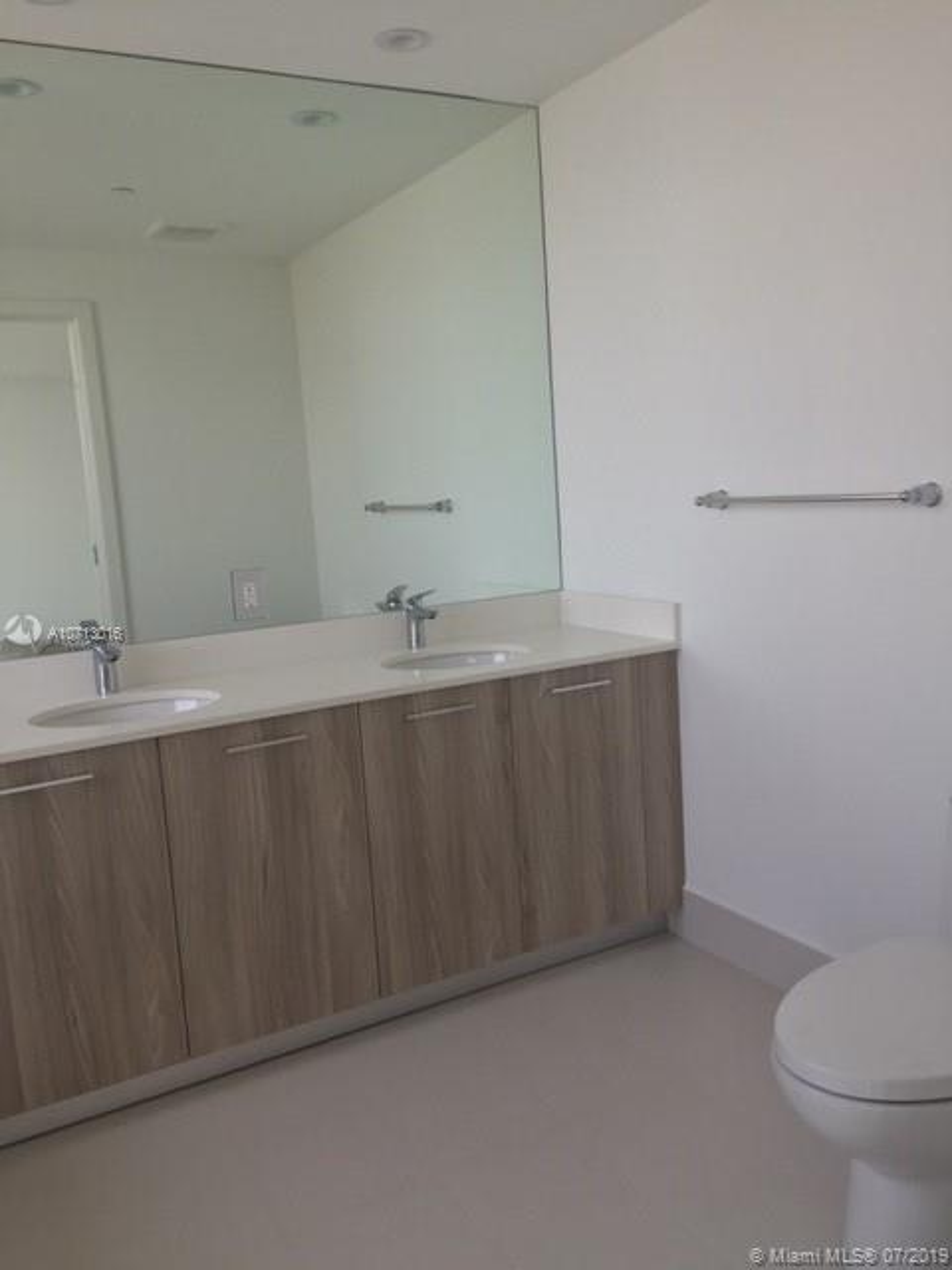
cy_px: 635
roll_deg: +2.9
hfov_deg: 48.2
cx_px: 476
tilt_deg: -6.7
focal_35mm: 29
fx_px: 1063
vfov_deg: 61.7
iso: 32
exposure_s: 1/183
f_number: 2.2
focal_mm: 4.15
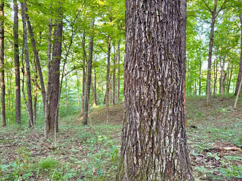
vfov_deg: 56.8
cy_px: 90
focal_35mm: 24
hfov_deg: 71.6
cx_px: 121
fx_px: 168
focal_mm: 6.76
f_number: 1.78
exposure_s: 1/60
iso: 500
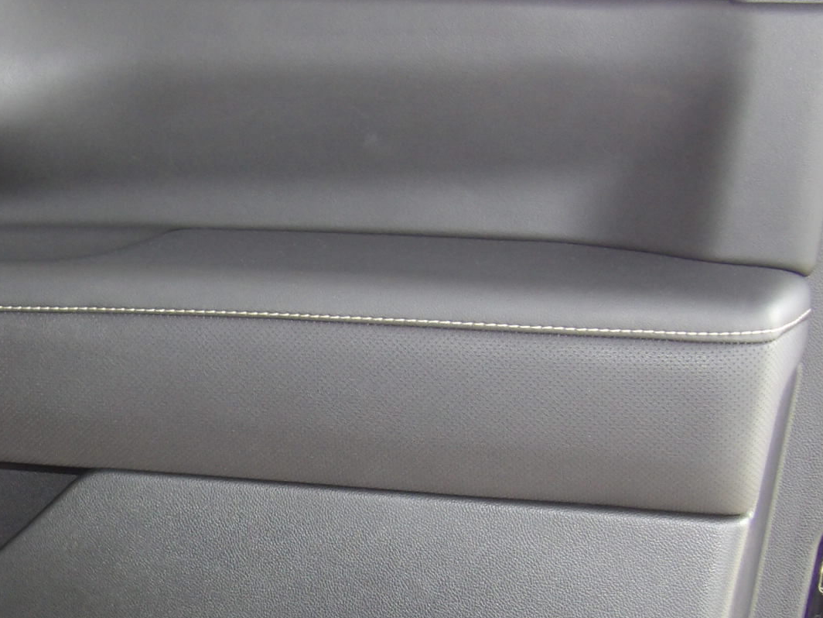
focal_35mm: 95
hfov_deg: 20.1
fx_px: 2259
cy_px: 546
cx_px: 29
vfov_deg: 15.4
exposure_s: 1/33
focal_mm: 7
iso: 200
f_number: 3.7
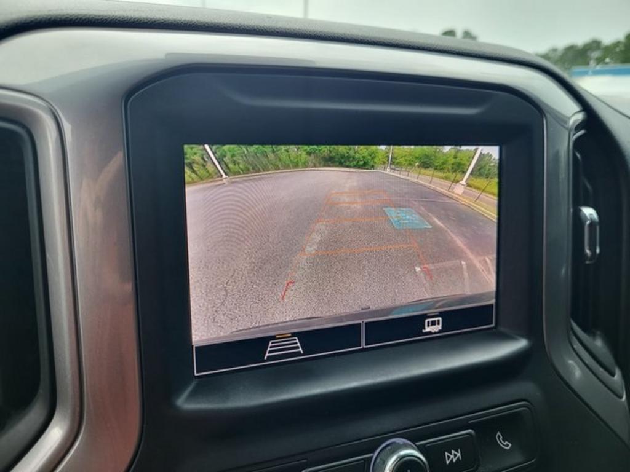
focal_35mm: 26
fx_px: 473
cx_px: 315
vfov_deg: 53.1
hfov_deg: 67.3
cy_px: 236
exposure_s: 1/110
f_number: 1.8
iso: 40
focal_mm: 5.4
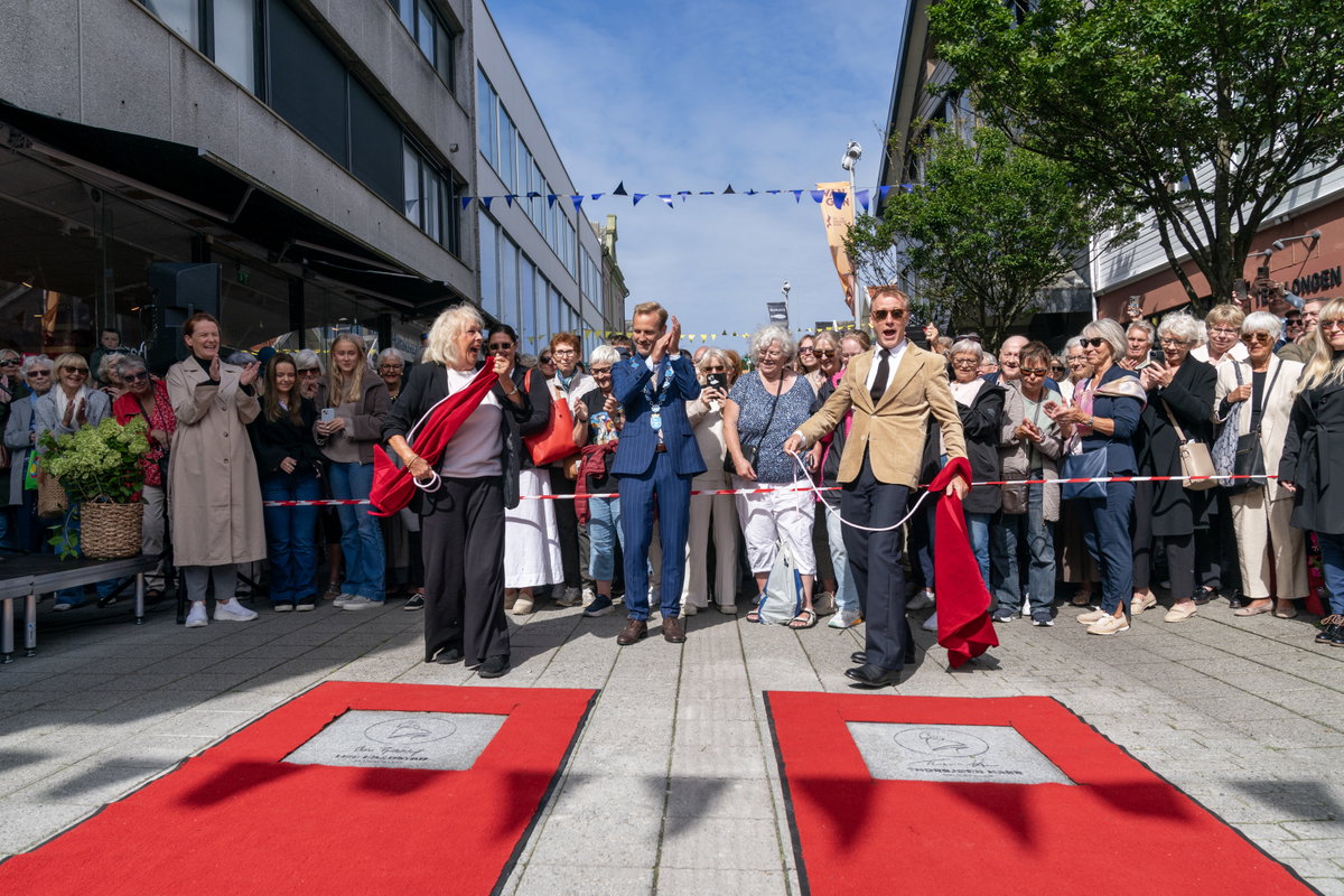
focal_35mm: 24
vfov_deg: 53.1
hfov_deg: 73.7
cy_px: 448
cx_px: 672
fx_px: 896
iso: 200
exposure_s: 1/1000
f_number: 6.3
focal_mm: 24
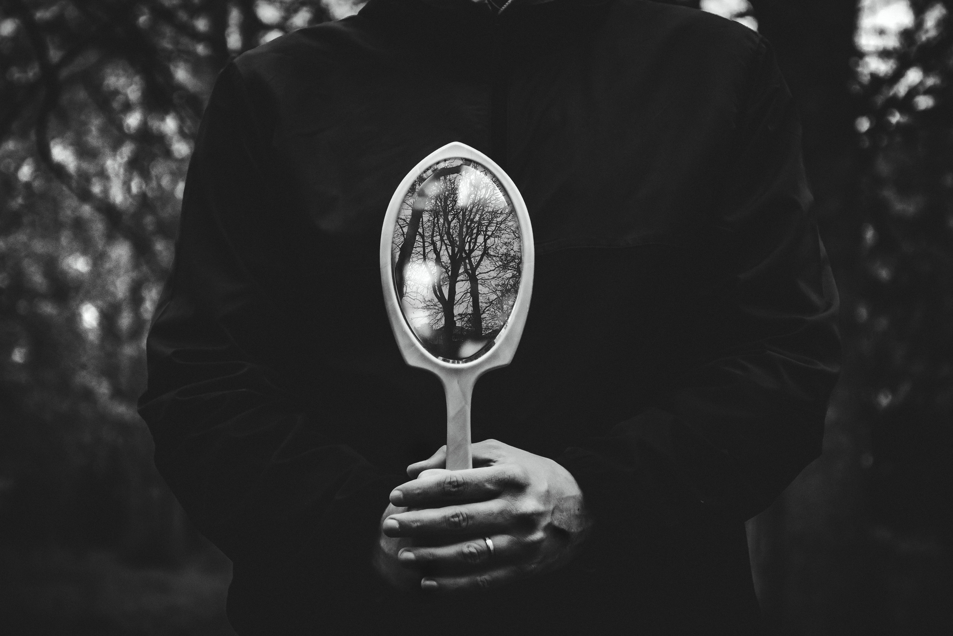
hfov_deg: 19.5
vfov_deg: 13.0
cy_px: 318
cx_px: 476
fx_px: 2779
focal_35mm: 105
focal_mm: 70
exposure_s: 1/250
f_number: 5
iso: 640
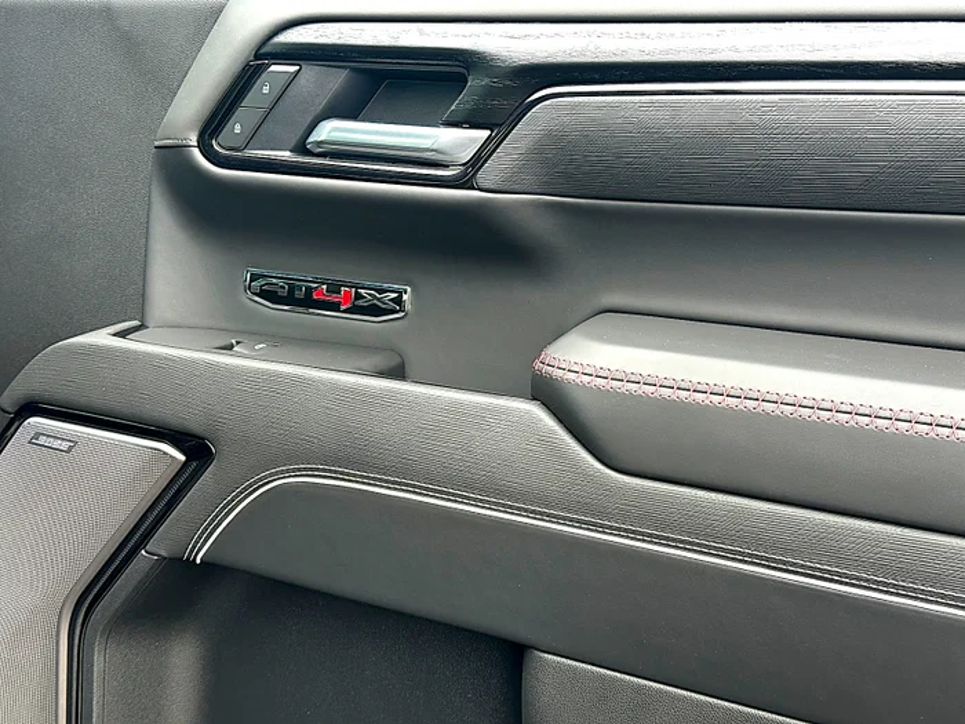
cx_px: 482
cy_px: 362
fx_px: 1338
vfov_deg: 30.3
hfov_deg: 39.7
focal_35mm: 48
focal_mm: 6.86
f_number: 1.78
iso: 40
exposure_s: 1/121
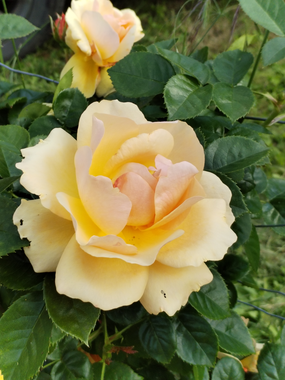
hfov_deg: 21.9
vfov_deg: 29.0
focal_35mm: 67
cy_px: 190
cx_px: 142
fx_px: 735
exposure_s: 1/649
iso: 100
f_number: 1.8
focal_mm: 4.75
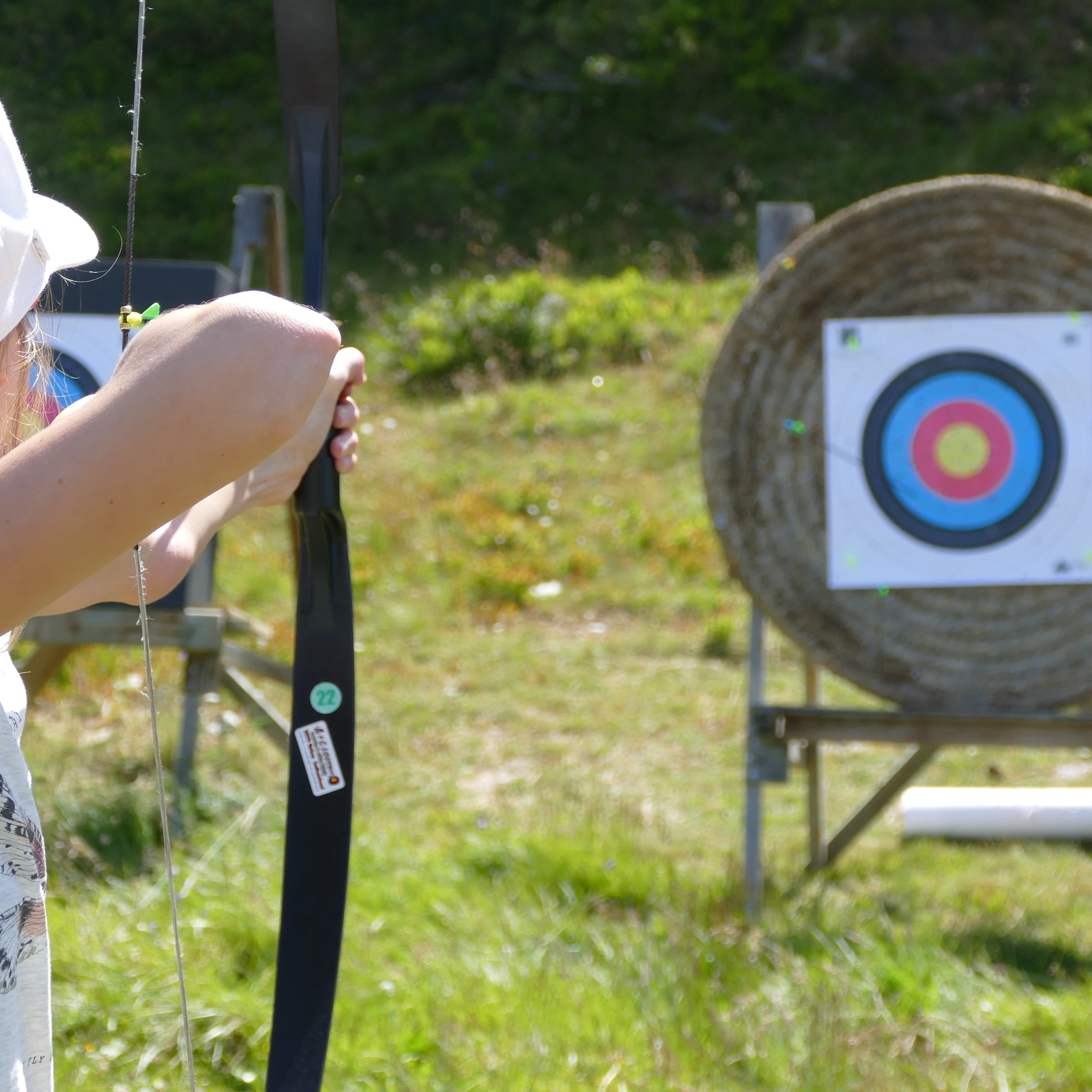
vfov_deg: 16.3
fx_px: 3819
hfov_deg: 16.3
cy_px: 521
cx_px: 587
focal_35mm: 107
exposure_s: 1/500
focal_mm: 23.3
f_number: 3.6
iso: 125
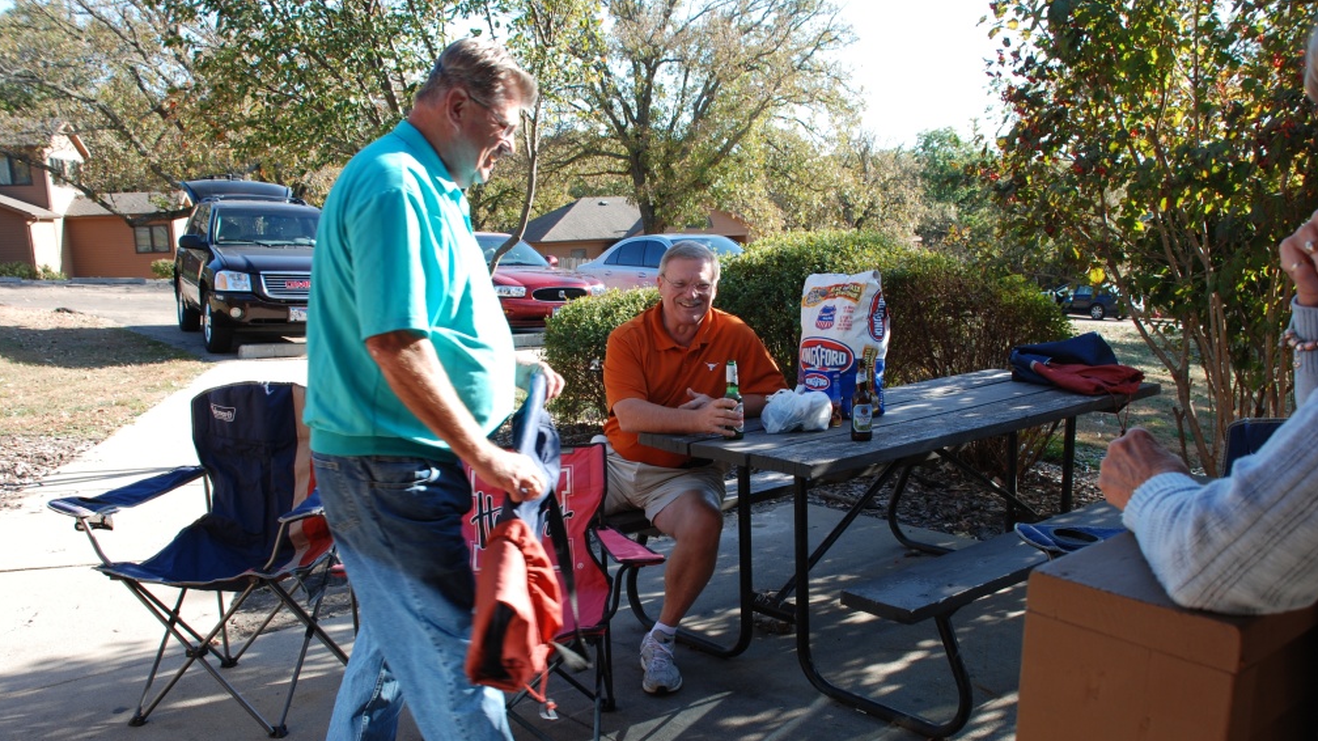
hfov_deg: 61.0
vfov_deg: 36.5
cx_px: 664
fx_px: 1118
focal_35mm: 32
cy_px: 437
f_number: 5.6
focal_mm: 20
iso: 180
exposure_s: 1/125
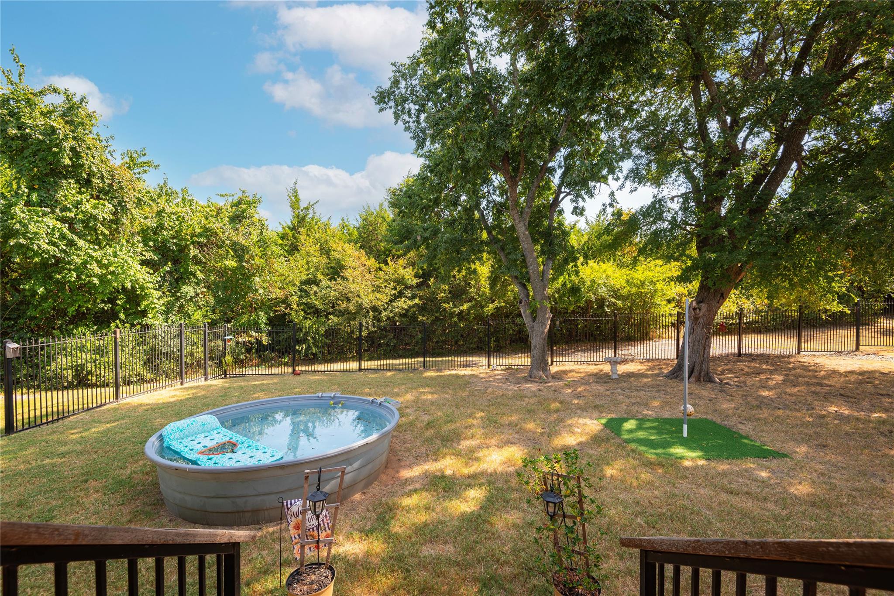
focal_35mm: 16
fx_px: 397
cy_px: 298
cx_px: 447
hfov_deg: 96.7
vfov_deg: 73.8
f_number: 7.1
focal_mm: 16
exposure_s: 1/80
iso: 100
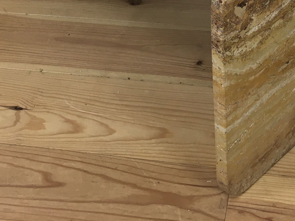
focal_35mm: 70
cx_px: 189
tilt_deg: -27.8
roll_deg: +3.6
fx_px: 597
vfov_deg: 19.7
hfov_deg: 27.6
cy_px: -45
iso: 32
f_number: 2.2
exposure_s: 1/33
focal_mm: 4.15
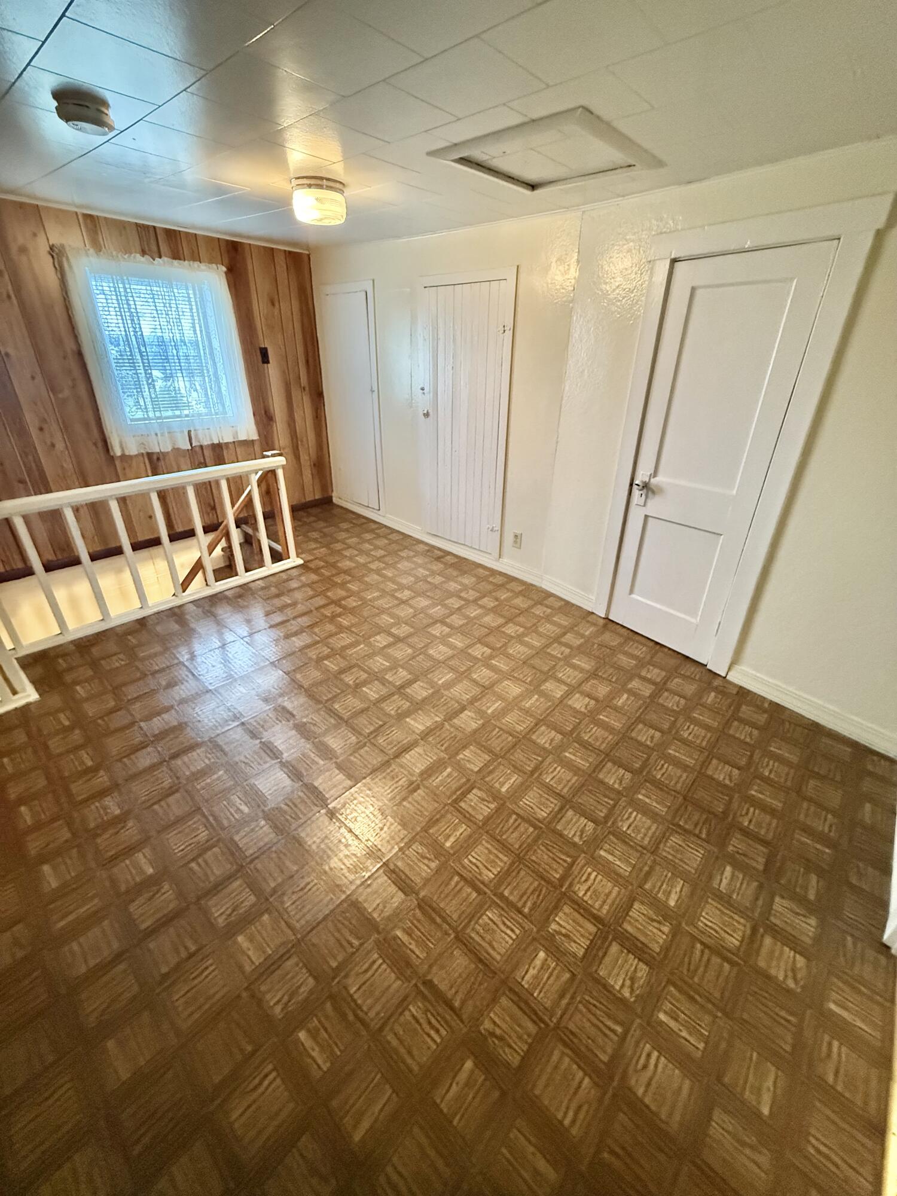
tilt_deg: -24.0
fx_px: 484
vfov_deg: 102.1
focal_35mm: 14
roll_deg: -0.7
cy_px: 598
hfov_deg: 85.7
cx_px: 448
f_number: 2.2
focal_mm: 2.22
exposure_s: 1/60
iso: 1000
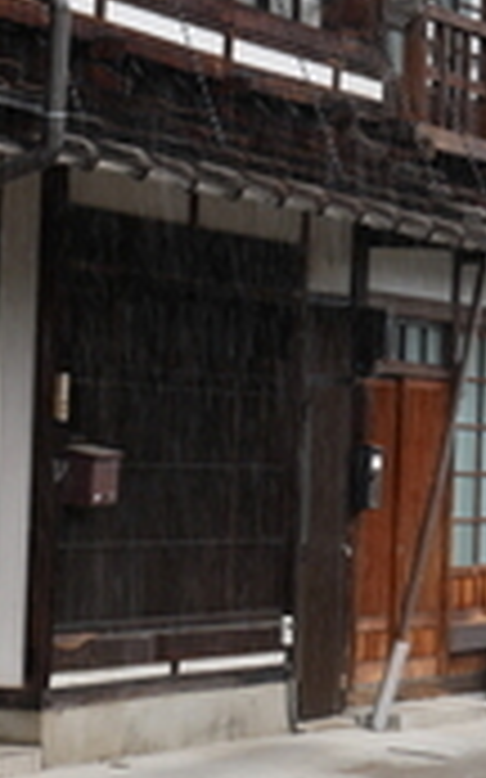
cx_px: 230
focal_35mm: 199
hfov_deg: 6.6
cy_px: 128
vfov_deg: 10.5
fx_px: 4221
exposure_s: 1/125
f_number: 5.6
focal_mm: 27
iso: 200
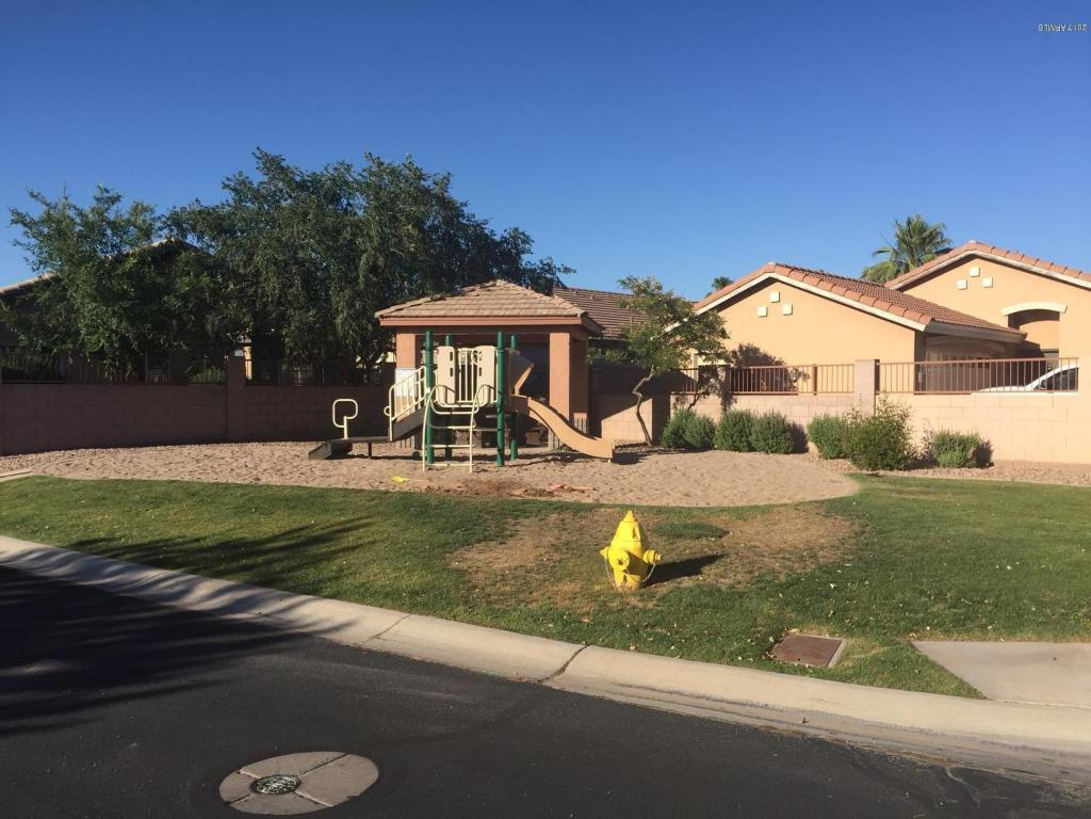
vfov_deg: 48.2
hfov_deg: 61.7
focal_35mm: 29
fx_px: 914
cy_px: 410
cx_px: 546
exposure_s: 1/1582
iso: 32
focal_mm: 4.15
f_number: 2.2
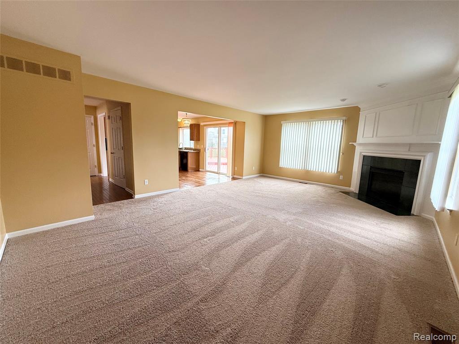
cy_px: 172
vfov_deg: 85.7
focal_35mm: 14
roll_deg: -1.5
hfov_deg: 102.1
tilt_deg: -8.5
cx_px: 230
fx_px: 186
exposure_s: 1/99
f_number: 2.2
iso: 80
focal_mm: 2.22
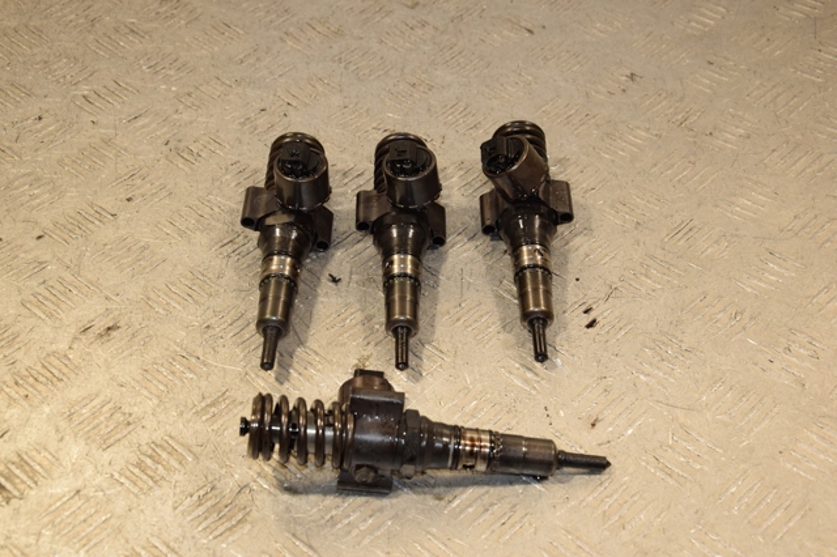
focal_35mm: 72
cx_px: 418
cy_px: 278
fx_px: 1673
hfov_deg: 28.1
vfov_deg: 18.9
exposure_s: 1/200
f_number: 7.1
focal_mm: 48
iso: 800
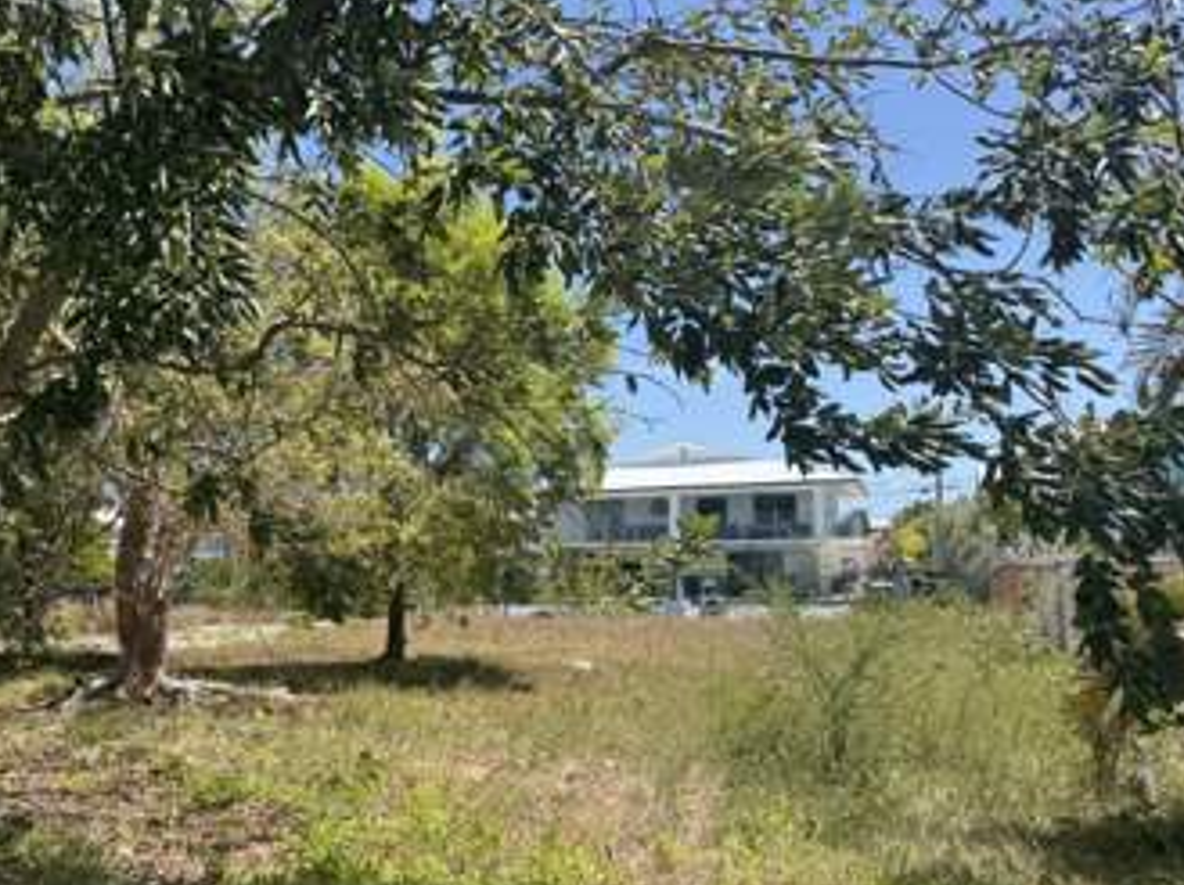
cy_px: 513
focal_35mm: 35
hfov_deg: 51.0
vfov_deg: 40.5
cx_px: 331
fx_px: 1196
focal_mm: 6.76
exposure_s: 1/2331
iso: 80
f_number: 1.78
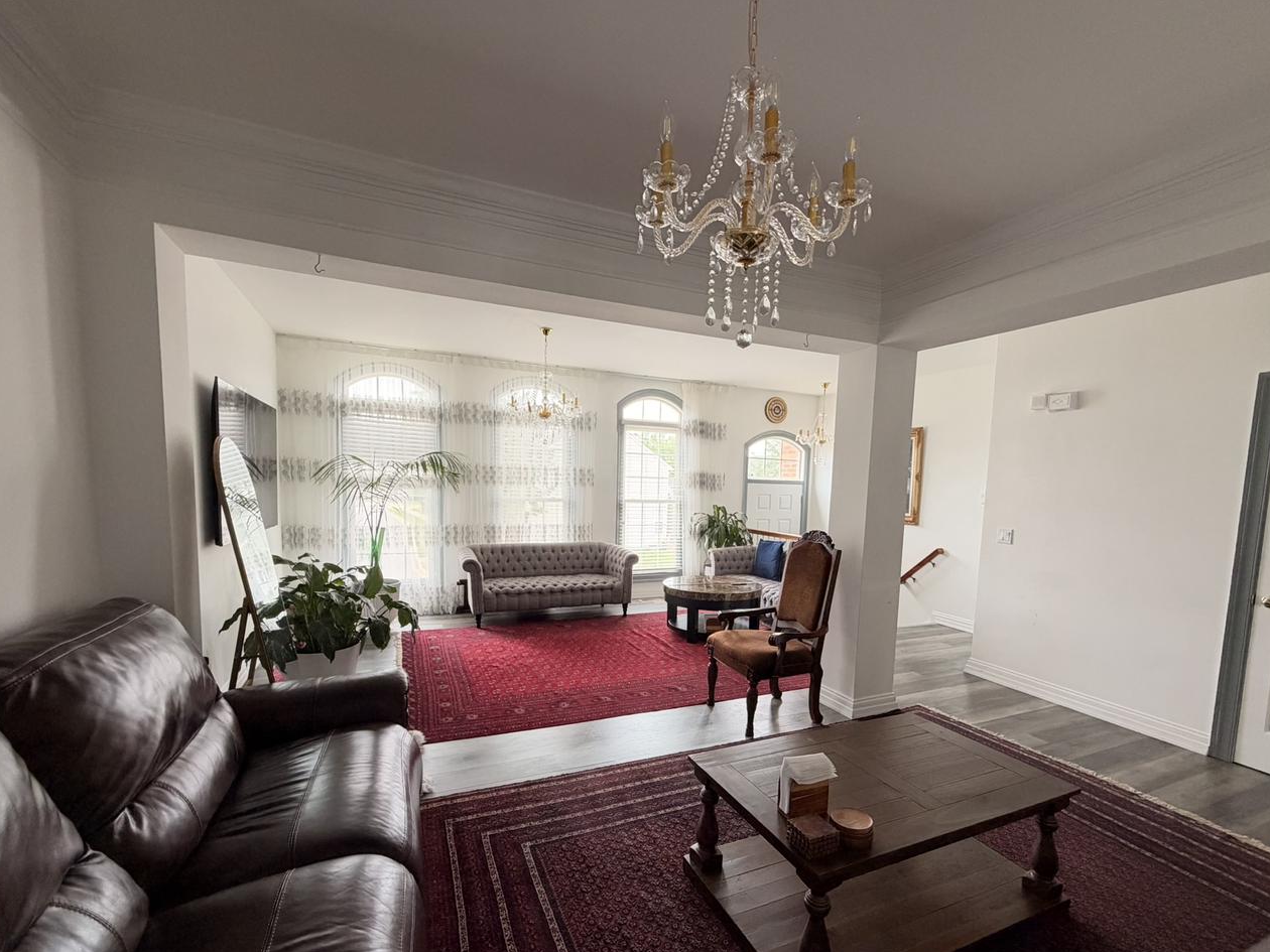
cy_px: 541
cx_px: 666
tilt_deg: -5.9
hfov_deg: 94.4
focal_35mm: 16
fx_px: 587
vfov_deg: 77.7
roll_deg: -1.8
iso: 320
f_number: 2.2
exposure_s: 1/106
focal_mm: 2.22
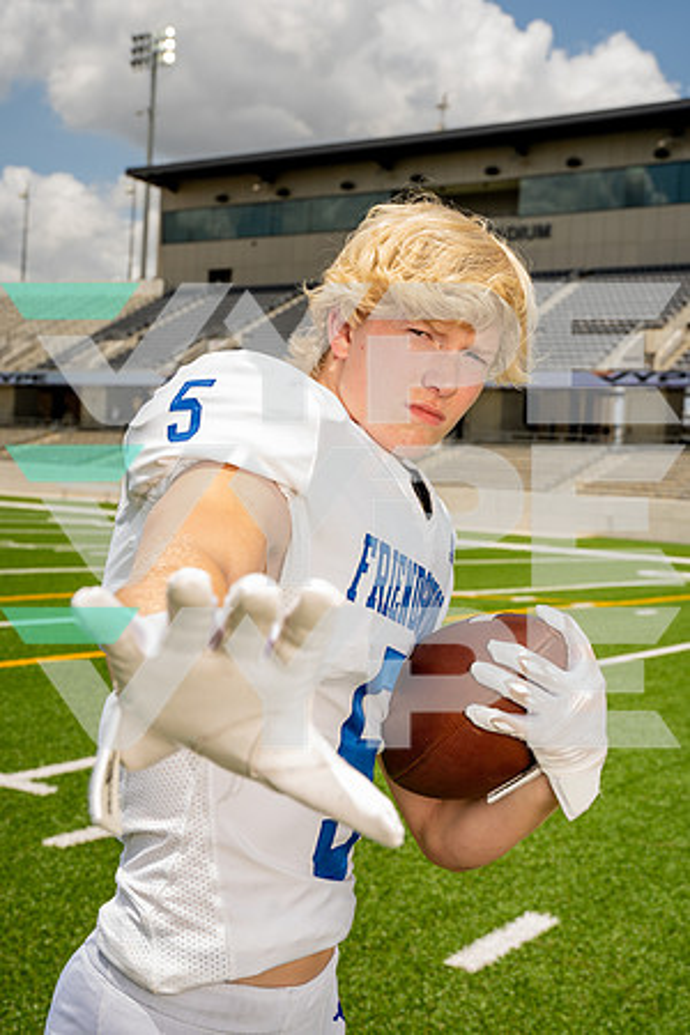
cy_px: 518
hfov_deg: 28.6
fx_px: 1351
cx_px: 345
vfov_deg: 41.9
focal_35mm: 47
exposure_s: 1/250
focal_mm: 47
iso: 64
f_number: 8
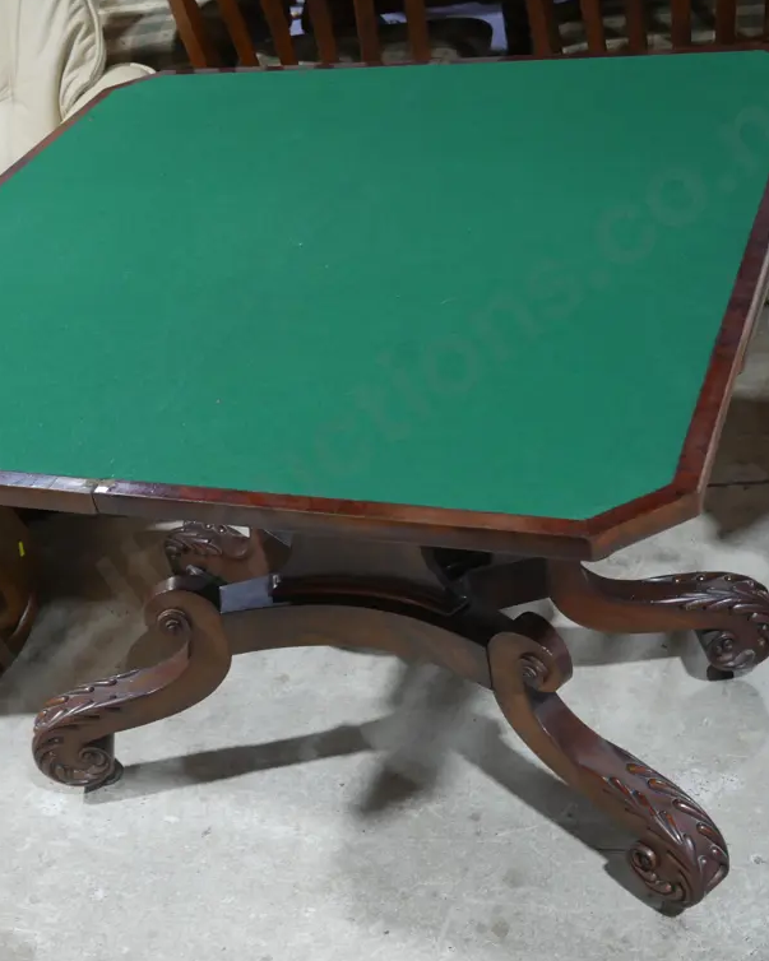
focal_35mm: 53
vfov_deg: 35.4
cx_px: 298
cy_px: 478
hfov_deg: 28.5
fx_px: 1508
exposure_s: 1/60
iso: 800
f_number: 4.5
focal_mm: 20
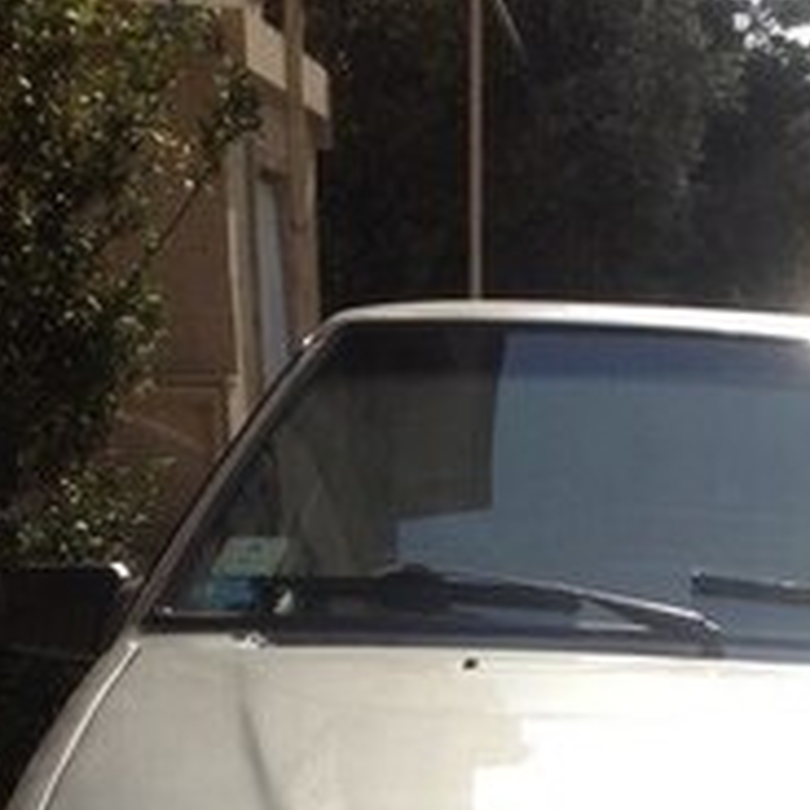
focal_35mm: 111
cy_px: 993
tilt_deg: -14.8
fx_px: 2939
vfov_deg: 15.1
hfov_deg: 15.3
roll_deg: -0.1
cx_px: 889
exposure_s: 1/1623
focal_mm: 4.28
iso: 50
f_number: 2.4
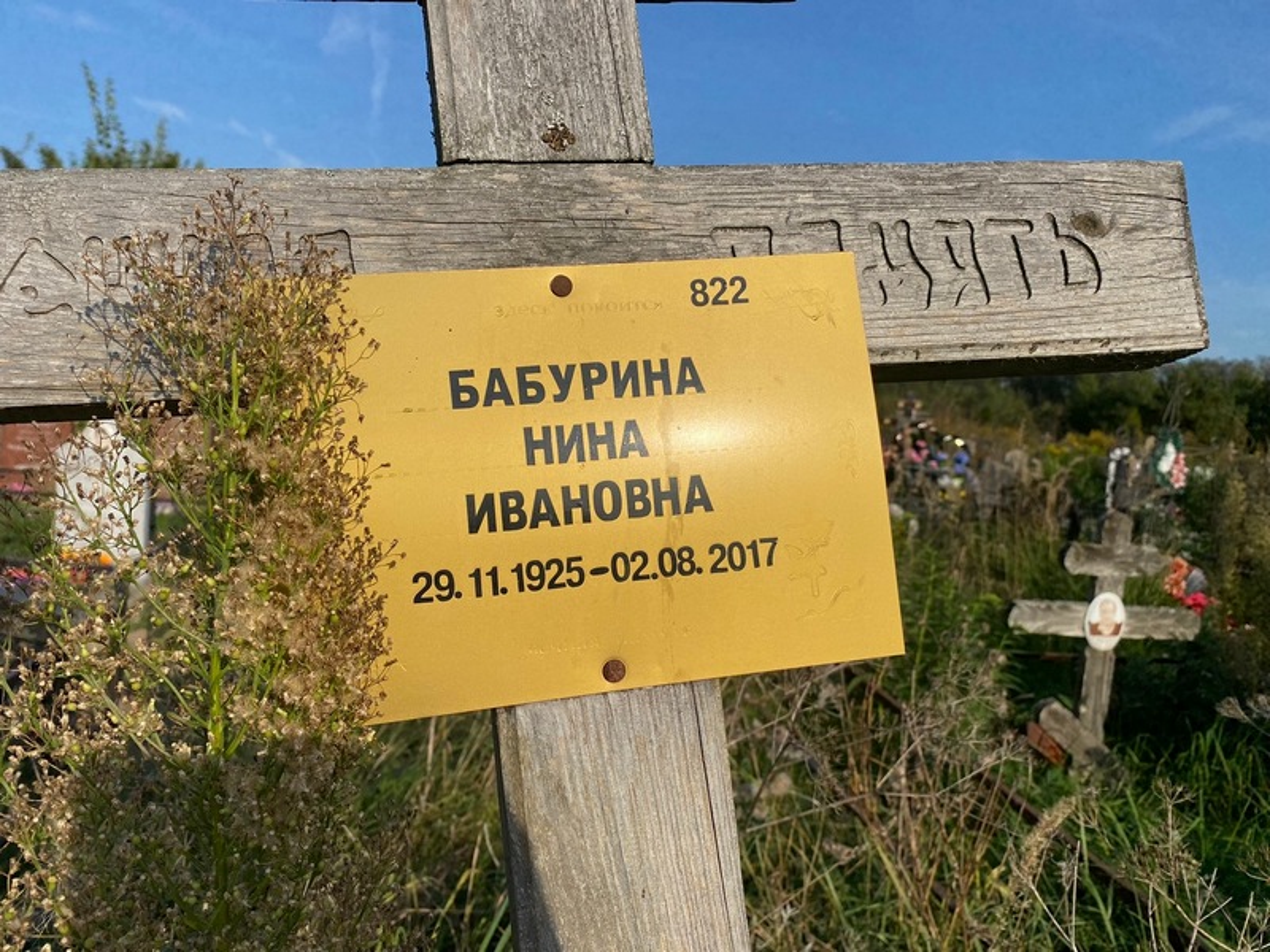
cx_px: 635
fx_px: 954
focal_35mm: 26
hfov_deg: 67.3
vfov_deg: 53.1
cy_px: 476
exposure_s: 1/4808
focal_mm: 4.25
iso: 32
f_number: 1.8
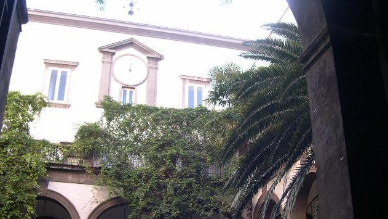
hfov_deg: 48.4
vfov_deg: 28.2
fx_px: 432
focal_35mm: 42
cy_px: 144
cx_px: 194
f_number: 2.8
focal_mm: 8
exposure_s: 1/73
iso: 100
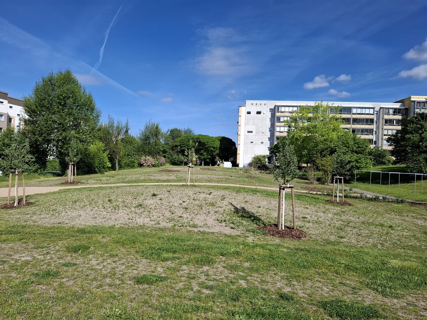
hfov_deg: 73.9
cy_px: 160
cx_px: 214
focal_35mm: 23
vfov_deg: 58.9
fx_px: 284
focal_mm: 5.54
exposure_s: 1/1698
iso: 50
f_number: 1.8
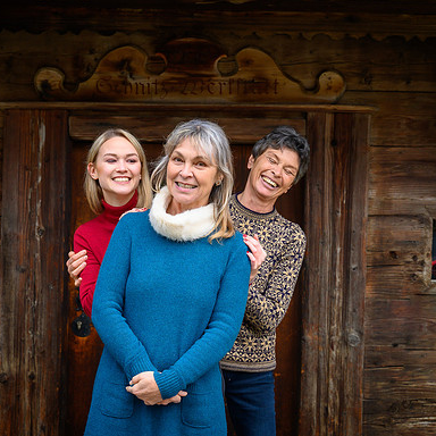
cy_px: 218
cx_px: 185
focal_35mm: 77
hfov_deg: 22.5
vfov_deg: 22.5
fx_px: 1097
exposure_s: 1/320
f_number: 4.5
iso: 640
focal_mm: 60
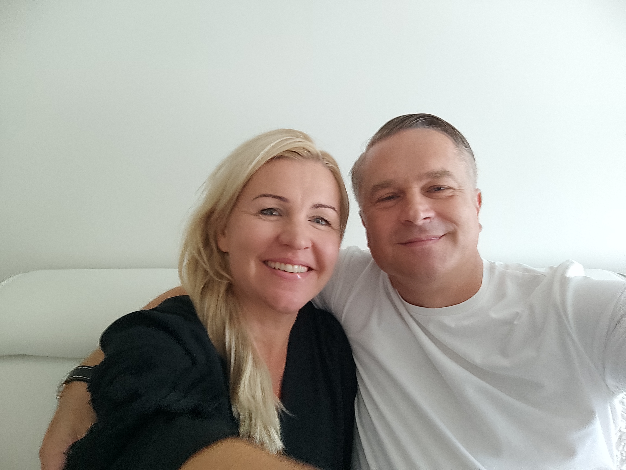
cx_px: 313
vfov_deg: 68.7
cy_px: 235
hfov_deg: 84.7
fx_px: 344
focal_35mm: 19
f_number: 2.45
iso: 209
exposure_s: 1/25
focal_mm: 3.27
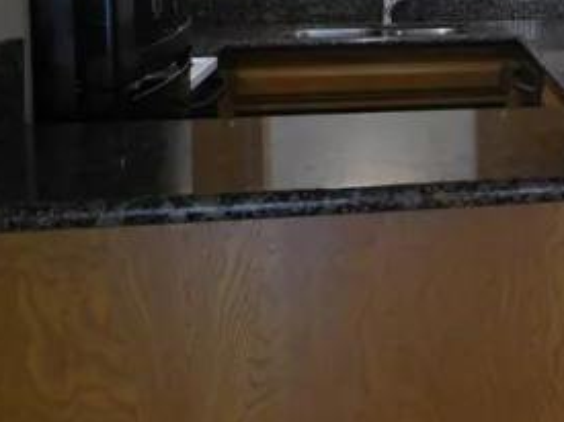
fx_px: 1107
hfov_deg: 25.0
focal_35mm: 68
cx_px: 721
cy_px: -4
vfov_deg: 20.9
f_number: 3.4
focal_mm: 4.5
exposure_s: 1/30
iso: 360
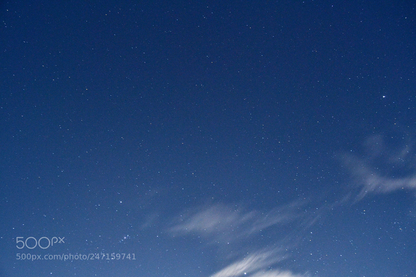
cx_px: 208
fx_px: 312
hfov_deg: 67.4
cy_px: 138
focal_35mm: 27
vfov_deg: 47.9
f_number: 5.6
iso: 800
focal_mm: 18
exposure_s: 25
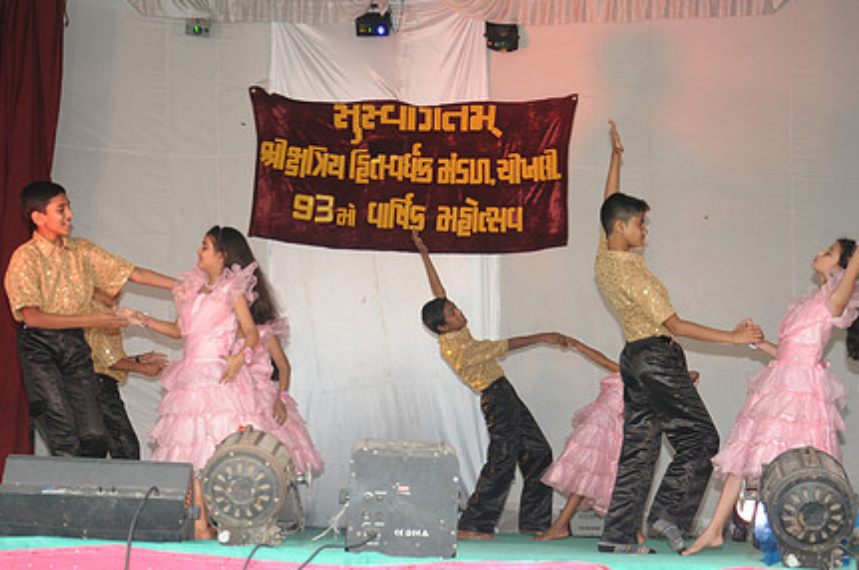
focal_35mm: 97
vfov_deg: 14.1
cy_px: 316
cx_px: 436
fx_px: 2311
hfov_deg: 21.1
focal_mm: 48
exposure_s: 1/125
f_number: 5.6
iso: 320
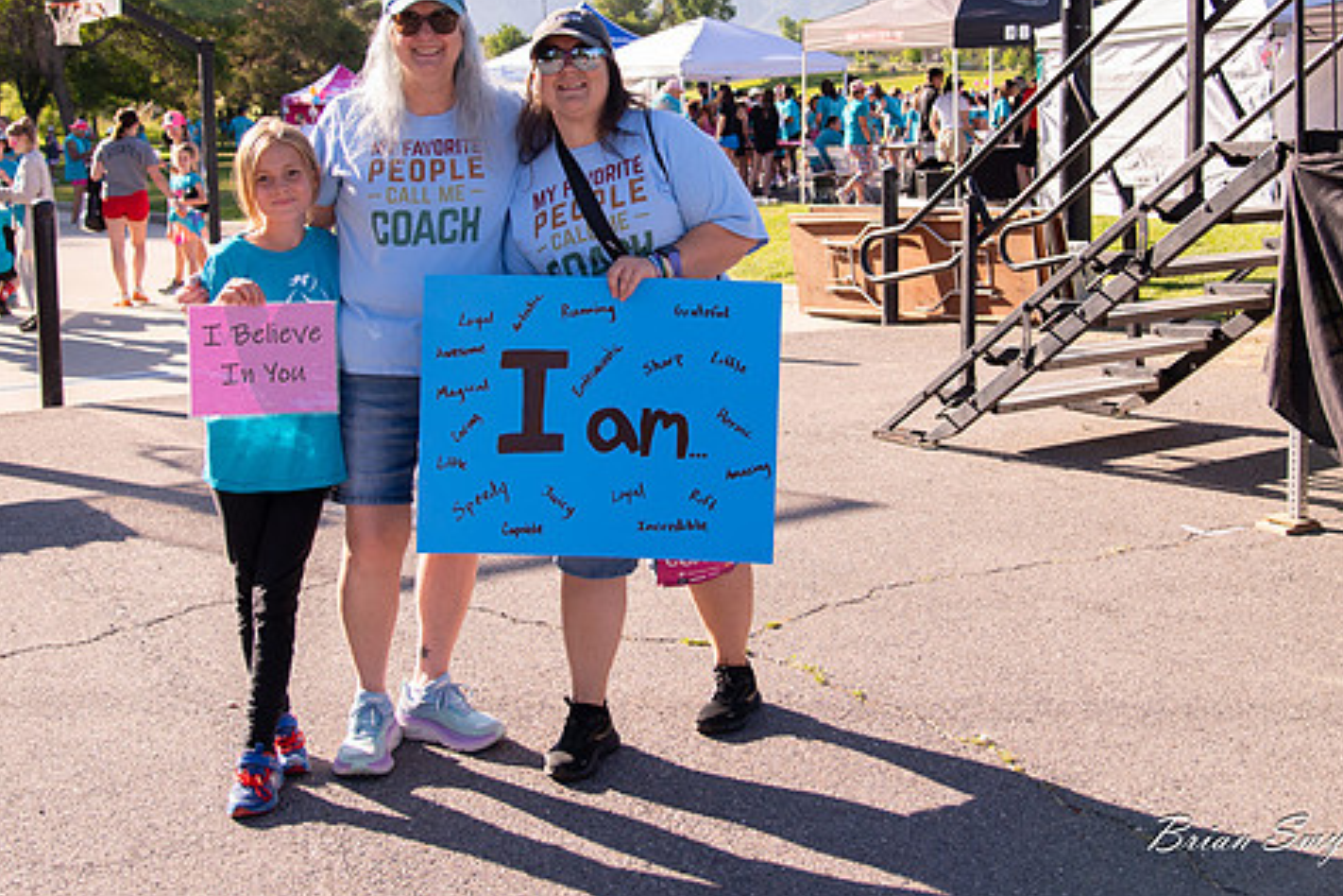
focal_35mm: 50
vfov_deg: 26.8
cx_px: 700
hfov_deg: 39.6
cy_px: 265
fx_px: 1865
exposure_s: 1/1600
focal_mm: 30
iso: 500
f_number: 4.5
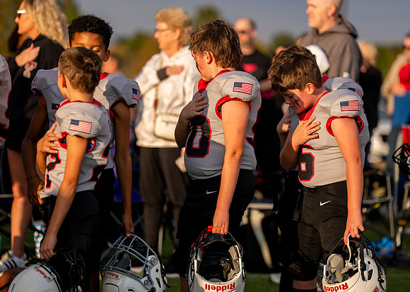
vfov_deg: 8.6
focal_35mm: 167
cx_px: 215
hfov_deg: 12.1
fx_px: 1939
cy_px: 144
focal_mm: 156
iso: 400
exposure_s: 1/3200
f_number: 2.8
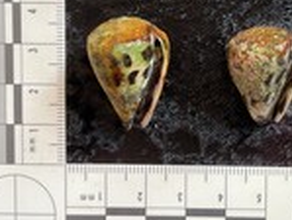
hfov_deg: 28.1
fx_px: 574
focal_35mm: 68
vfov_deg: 21.4
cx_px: 221
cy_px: 46
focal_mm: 3
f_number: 1.8
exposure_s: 1/120
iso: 50
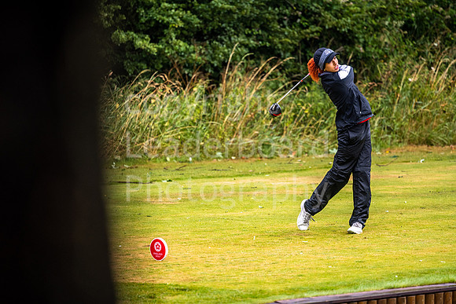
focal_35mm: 300
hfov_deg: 6.9
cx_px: 228
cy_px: 152
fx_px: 3801
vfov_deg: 4.6
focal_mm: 300
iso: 320
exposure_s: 1/800
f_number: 4.5
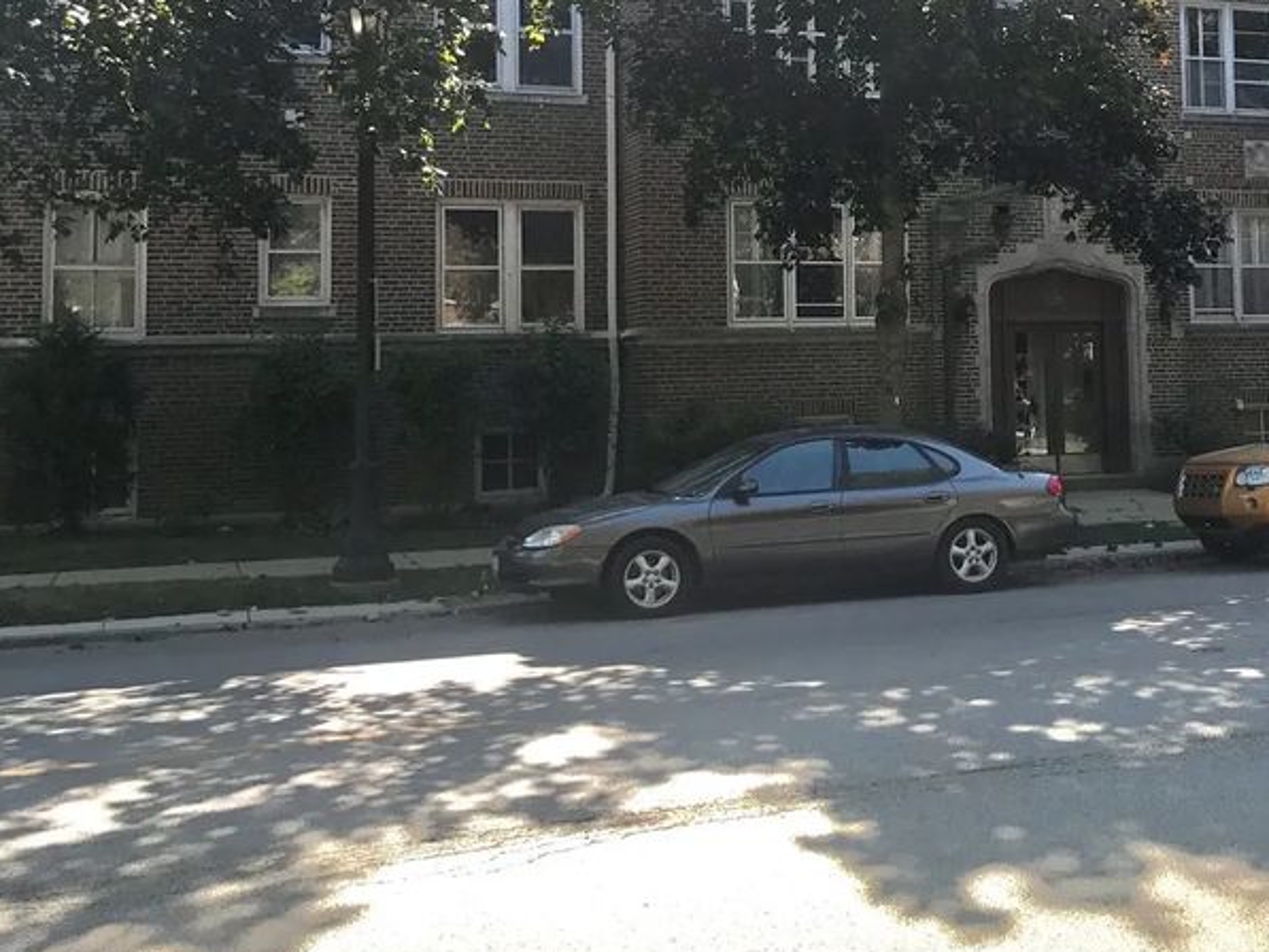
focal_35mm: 48
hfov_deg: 38.5
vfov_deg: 29.8
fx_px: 1760
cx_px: 965
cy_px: 232
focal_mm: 3.99
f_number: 1.8
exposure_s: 1/560
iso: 20
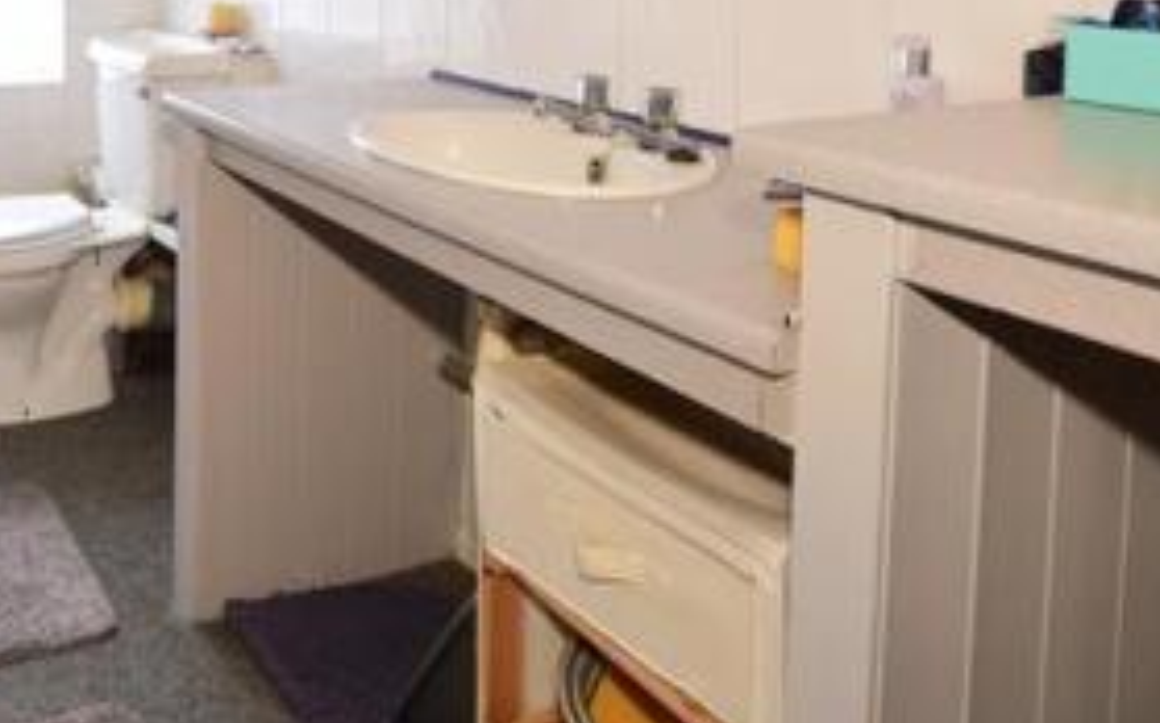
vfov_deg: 31.6
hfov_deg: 49.7
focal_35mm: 36
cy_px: -56
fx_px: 1137
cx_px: 179
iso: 400
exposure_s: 1/1.6
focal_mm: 10
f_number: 5.6
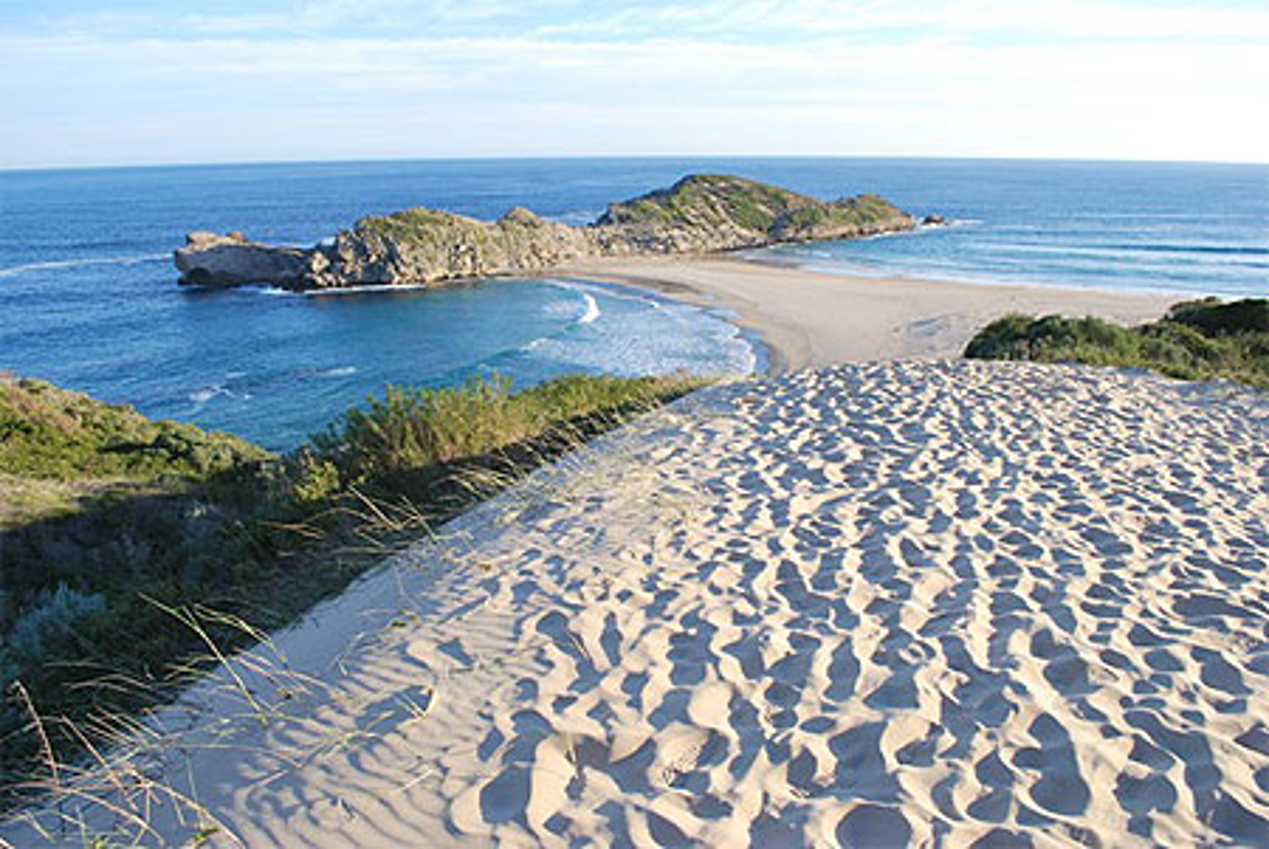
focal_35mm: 27
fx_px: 953
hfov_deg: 67.3
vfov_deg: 48.0
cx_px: 634
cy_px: 424
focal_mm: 18
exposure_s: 1/125
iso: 100
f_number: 5.6
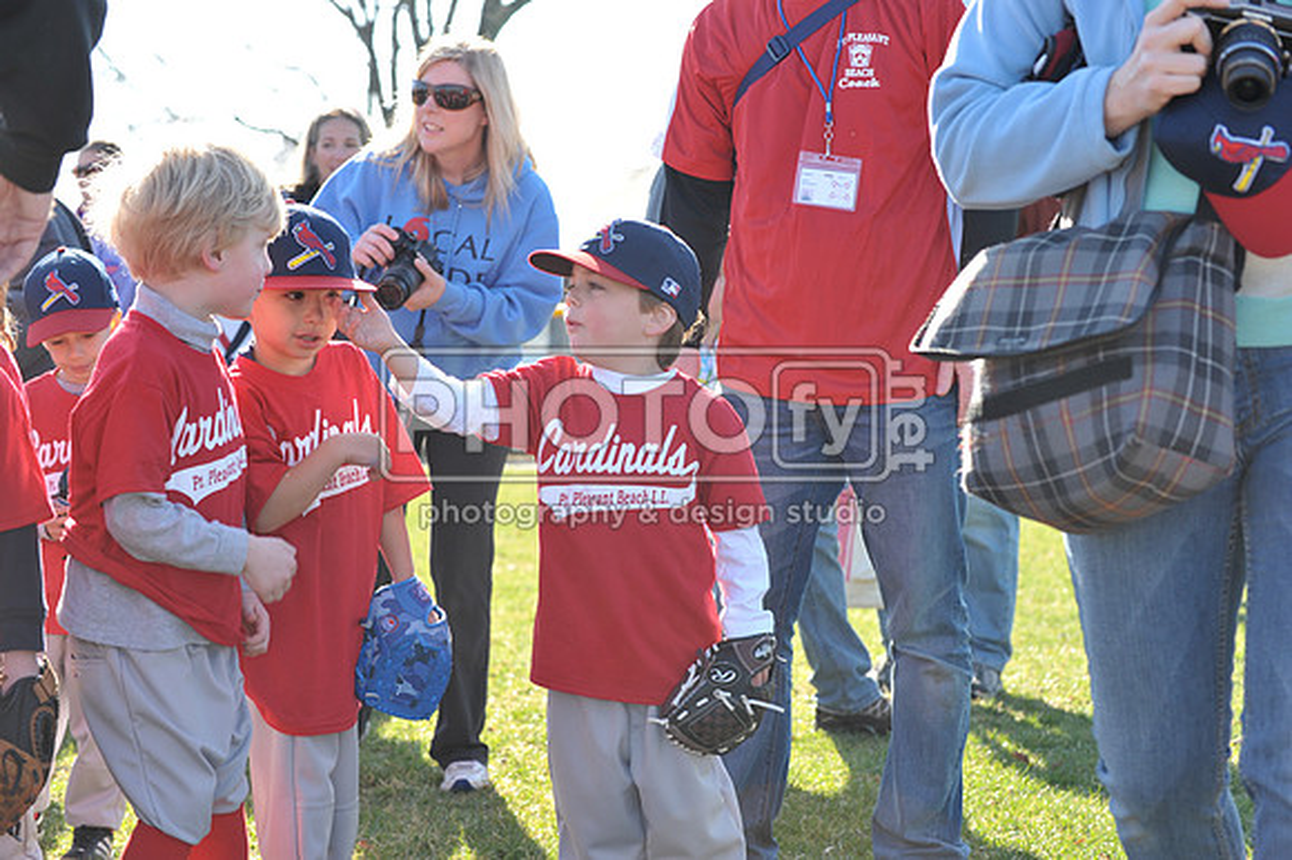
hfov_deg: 28.9
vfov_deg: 19.4
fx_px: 2511
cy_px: 430
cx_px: 646
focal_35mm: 70
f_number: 5.6
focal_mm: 70
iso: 400
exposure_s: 1/400
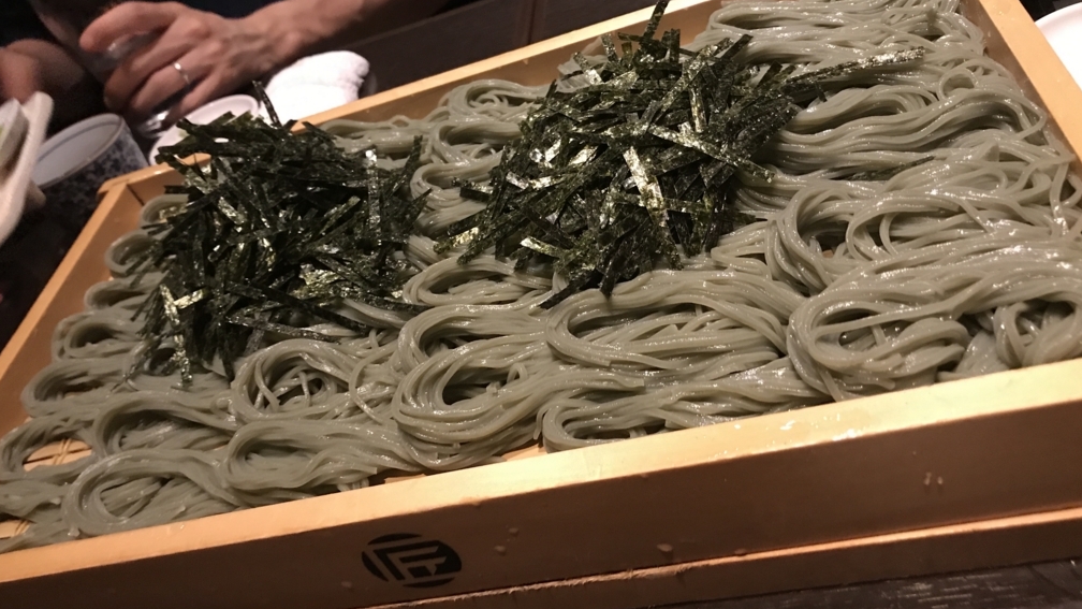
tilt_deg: -40.2
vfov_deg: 37.8
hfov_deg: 62.6
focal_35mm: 31
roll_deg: +26.7
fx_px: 889
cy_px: 327
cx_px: 537
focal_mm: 3.99
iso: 80
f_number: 1.8
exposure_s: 1/7
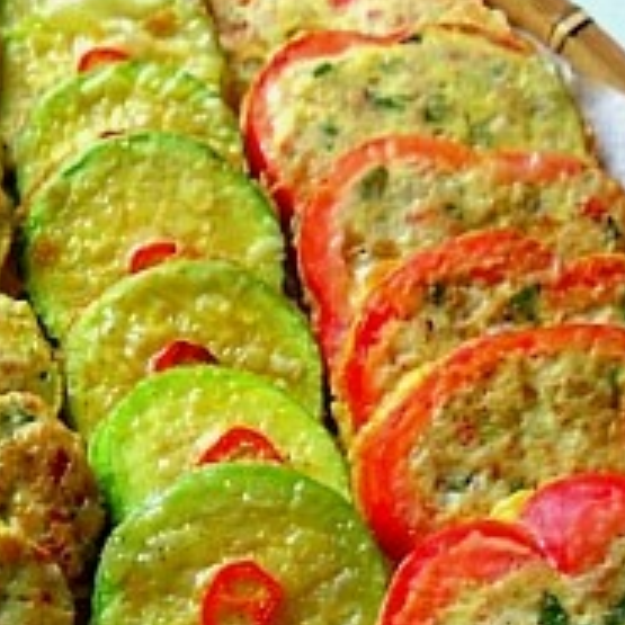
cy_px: 557
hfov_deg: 17.5
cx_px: -105
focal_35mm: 95
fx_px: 1941
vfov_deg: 18.0
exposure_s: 1/43
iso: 100
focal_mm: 5.6
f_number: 3.3
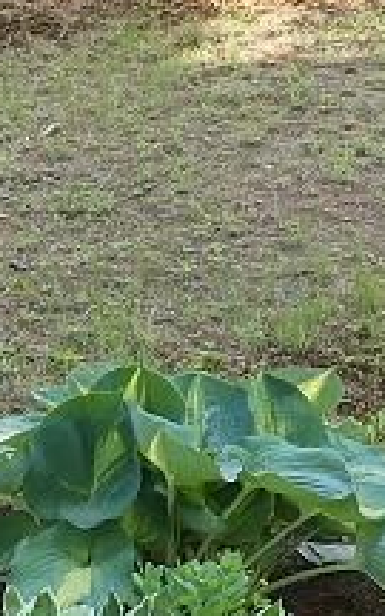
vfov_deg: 17.8
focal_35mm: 113
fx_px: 1897
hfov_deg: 11.2
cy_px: 676
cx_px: -183
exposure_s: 1/125
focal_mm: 4.3
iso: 80
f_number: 3.3
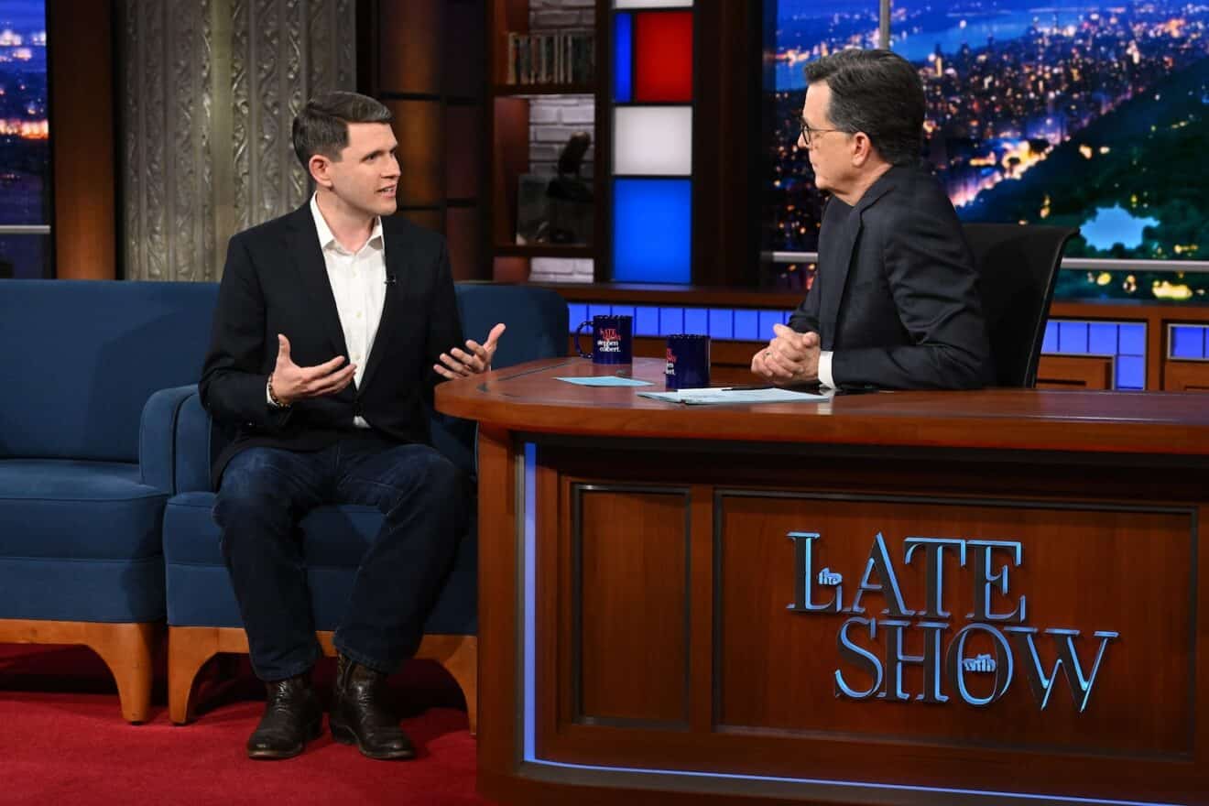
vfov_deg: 15.9
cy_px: 403
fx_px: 2888
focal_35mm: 86
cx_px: 604
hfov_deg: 23.6
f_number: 6.3
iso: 6400
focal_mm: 86
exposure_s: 1/200
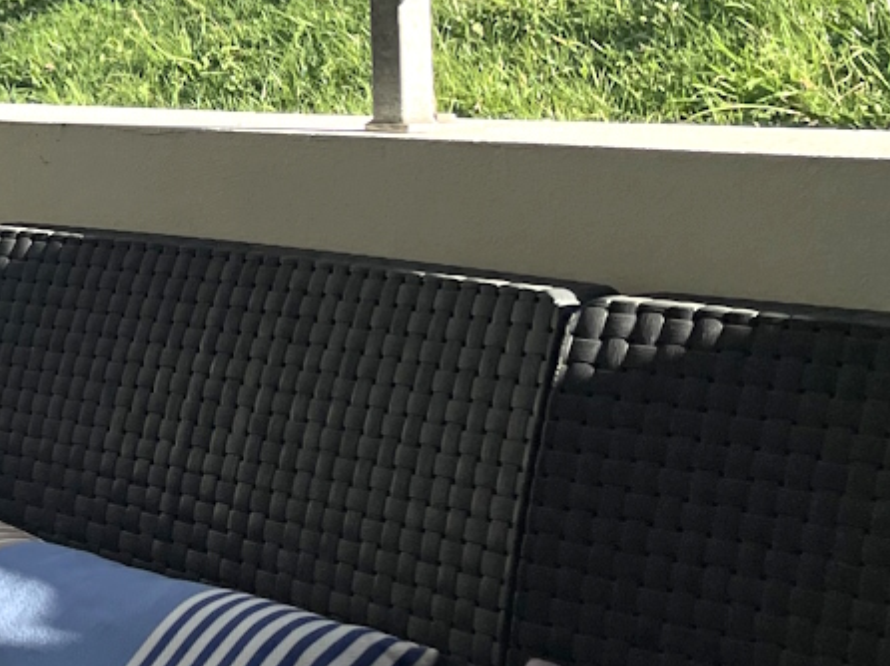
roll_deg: +0.0
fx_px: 2159
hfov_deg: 19.7
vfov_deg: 17.1
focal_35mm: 84
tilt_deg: +4.0
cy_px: -36
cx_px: -499
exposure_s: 1/1595
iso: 32
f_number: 1.6
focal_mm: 4.2
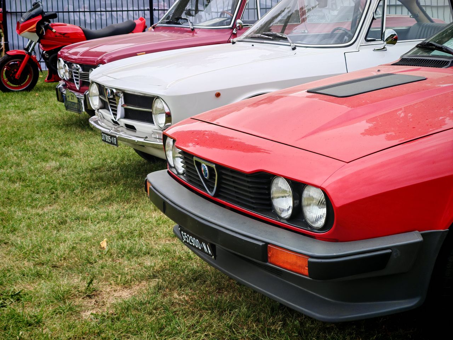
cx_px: 226
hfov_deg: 28.6
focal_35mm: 68
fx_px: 890
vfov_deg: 21.6
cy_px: 170
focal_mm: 8.67
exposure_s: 1/170
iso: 50
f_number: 2.4
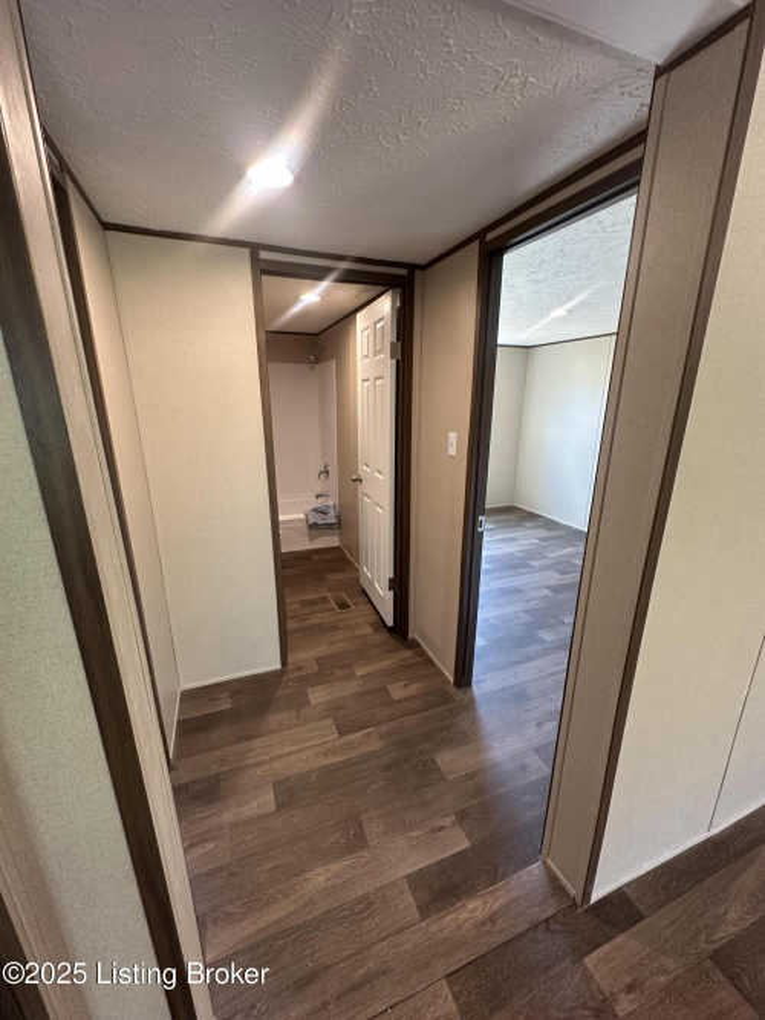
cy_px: 510
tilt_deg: -14.7
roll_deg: -1.3
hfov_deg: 85.7
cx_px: 382
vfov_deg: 102.1
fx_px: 413
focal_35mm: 14
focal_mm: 2.22
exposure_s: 1/120
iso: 250
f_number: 2.2
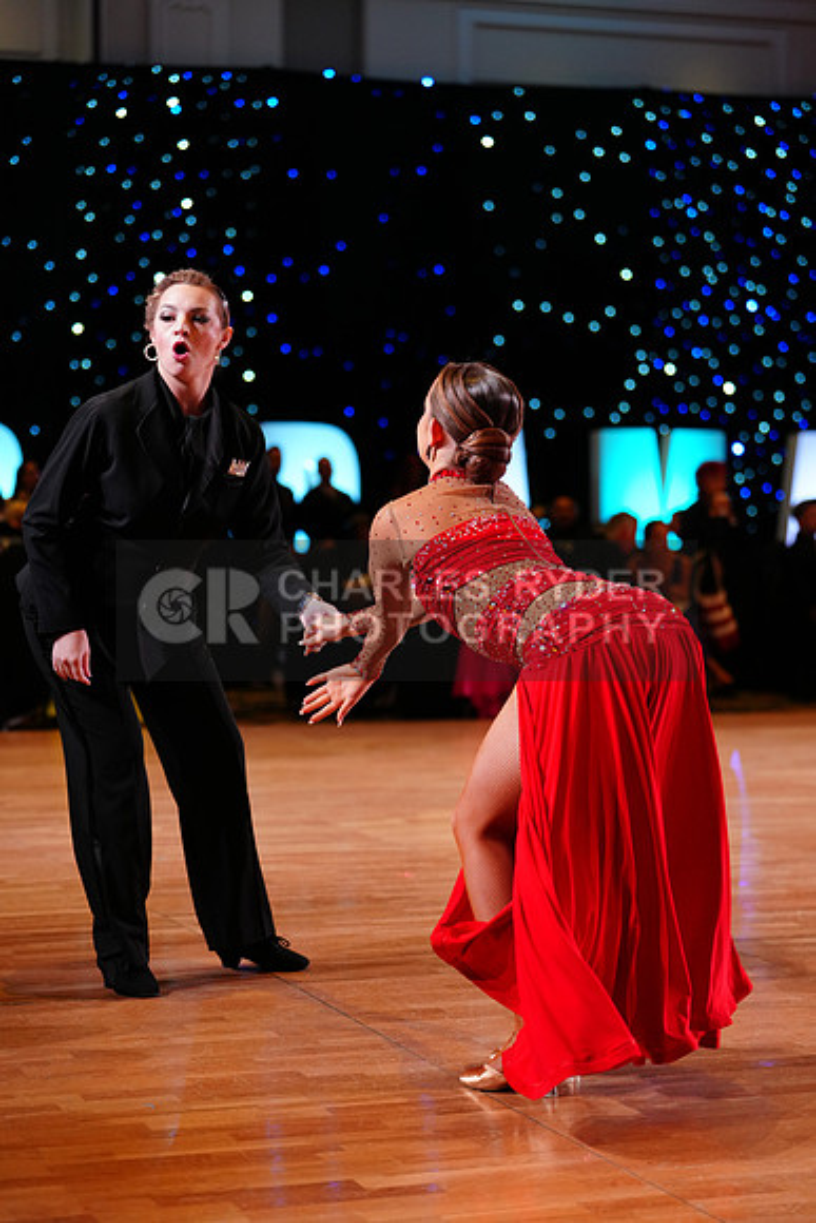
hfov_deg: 18.4
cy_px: 612
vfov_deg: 27.3
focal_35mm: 74
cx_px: 408
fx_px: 2514
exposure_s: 1/400
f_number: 2.8
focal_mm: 74
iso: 1600
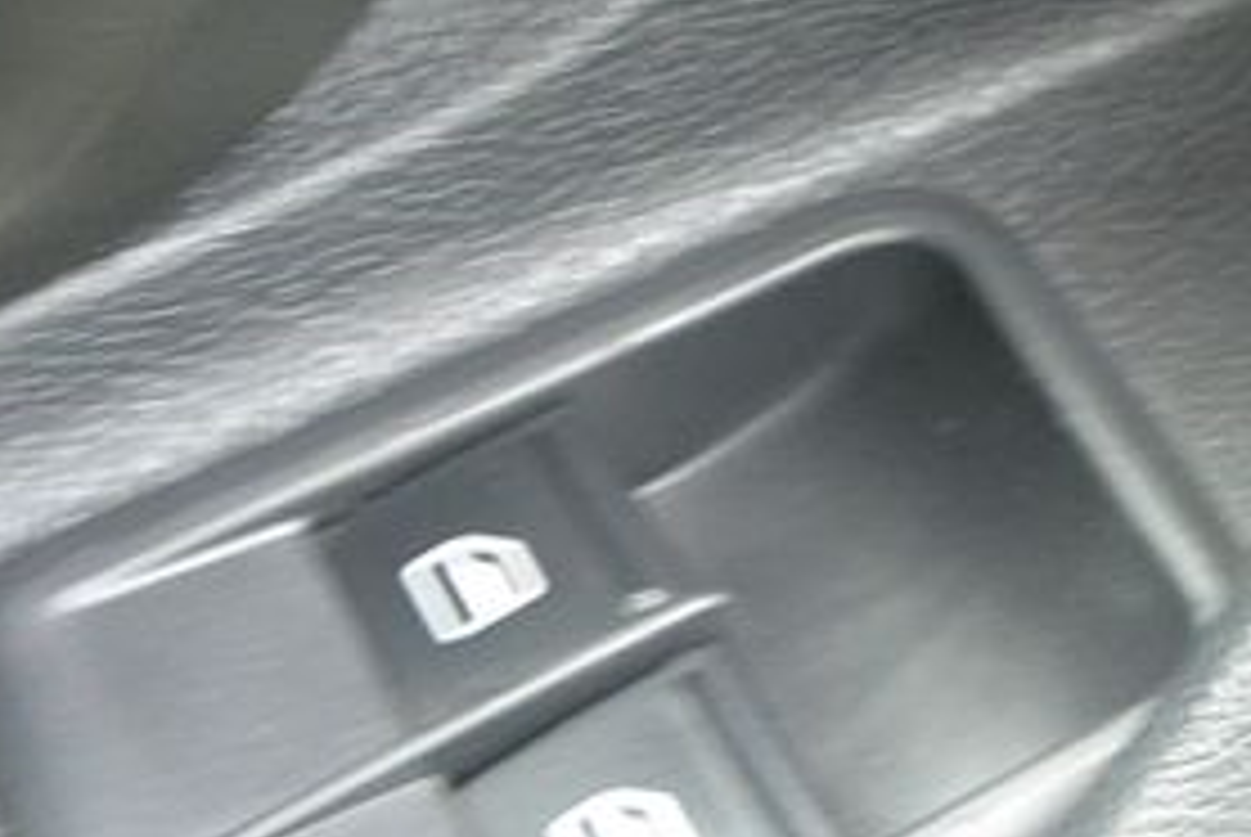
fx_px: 3583
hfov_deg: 17.2
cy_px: -353
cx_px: 2048
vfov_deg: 12.7
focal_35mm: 103
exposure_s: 1/40
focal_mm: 10.7
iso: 800
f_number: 3.5
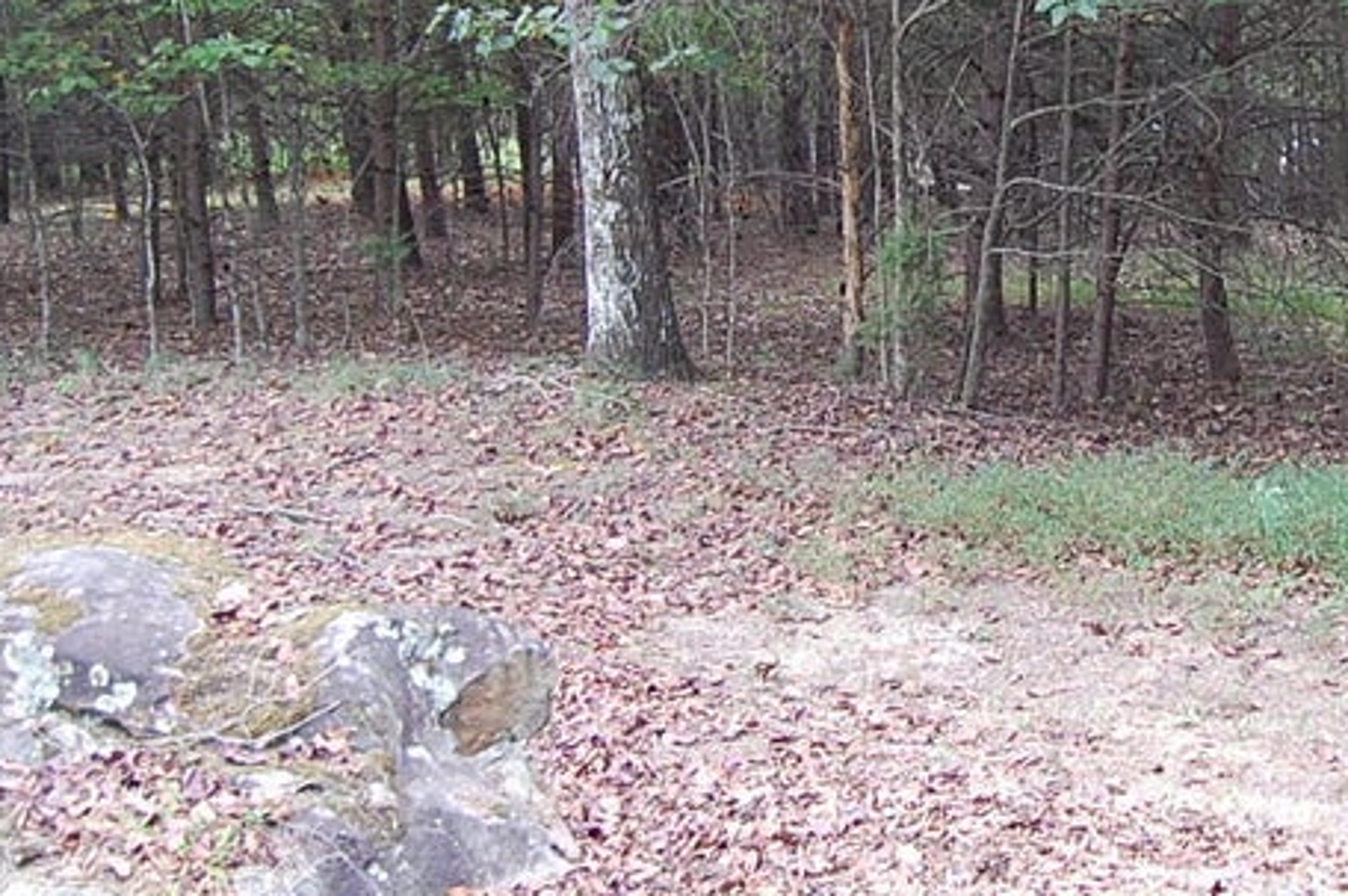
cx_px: 1054
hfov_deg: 34.2
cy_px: 234
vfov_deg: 23.5
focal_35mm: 57
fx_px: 2132
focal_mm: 18
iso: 200
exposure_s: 1/40
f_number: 3.5
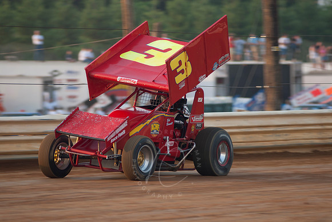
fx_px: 2769
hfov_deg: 6.9
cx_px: 166
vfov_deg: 4.6
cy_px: 111
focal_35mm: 300
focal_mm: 200
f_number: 2.8
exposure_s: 1/400
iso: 100
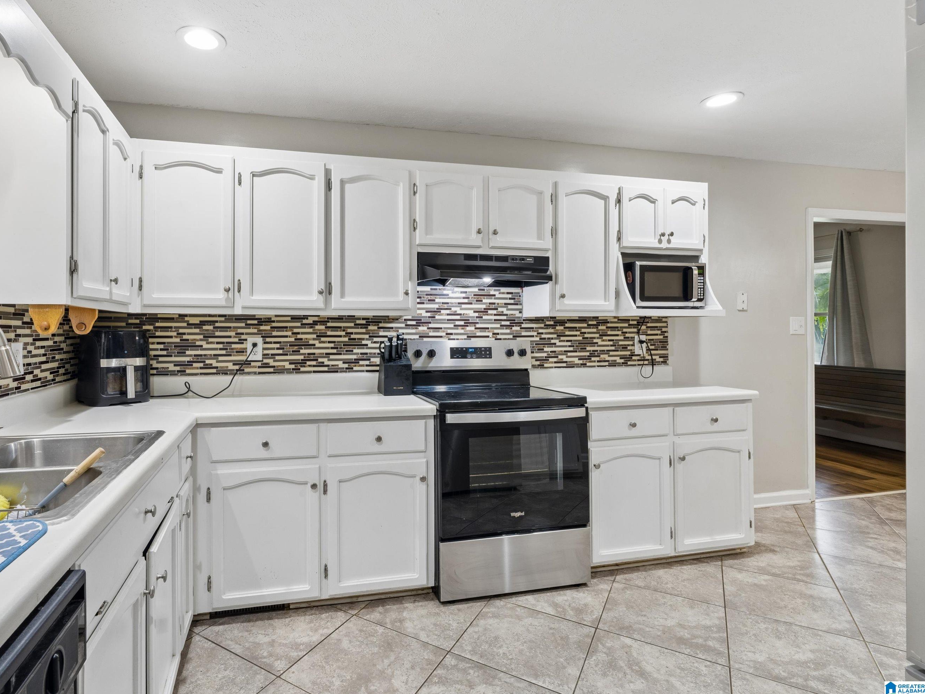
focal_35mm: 18
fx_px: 481
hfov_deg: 87.0
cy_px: 337
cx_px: 386
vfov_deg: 71.6
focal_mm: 16
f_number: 13
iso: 400
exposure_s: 1/6
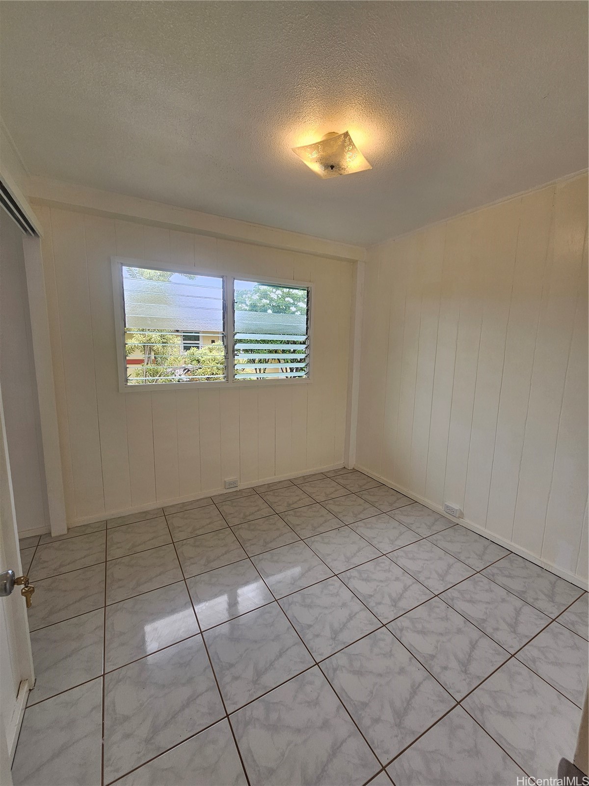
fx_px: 295
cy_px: 393
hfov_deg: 89.9
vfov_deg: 106.2
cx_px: 294
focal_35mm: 13
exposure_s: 1/189
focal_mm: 2.2
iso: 50
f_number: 2.2
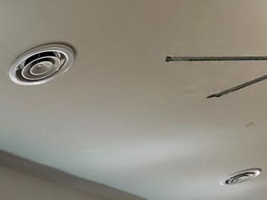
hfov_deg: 23.5
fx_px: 594
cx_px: -41
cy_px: 382
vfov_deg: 15.7
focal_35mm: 77
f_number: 2.2
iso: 100
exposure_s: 1/120
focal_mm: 2.2
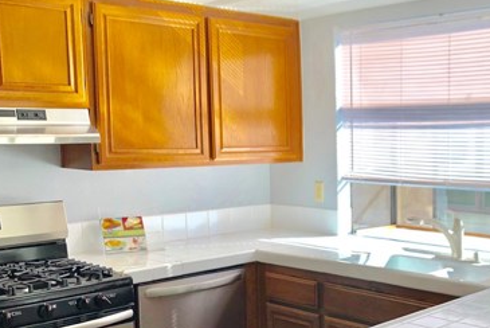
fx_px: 695
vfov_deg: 26.3
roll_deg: +0.9
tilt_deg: -7.6
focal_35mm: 51
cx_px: 368
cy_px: 239
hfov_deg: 37.9
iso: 20
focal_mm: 3.99
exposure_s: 1/180
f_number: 1.8
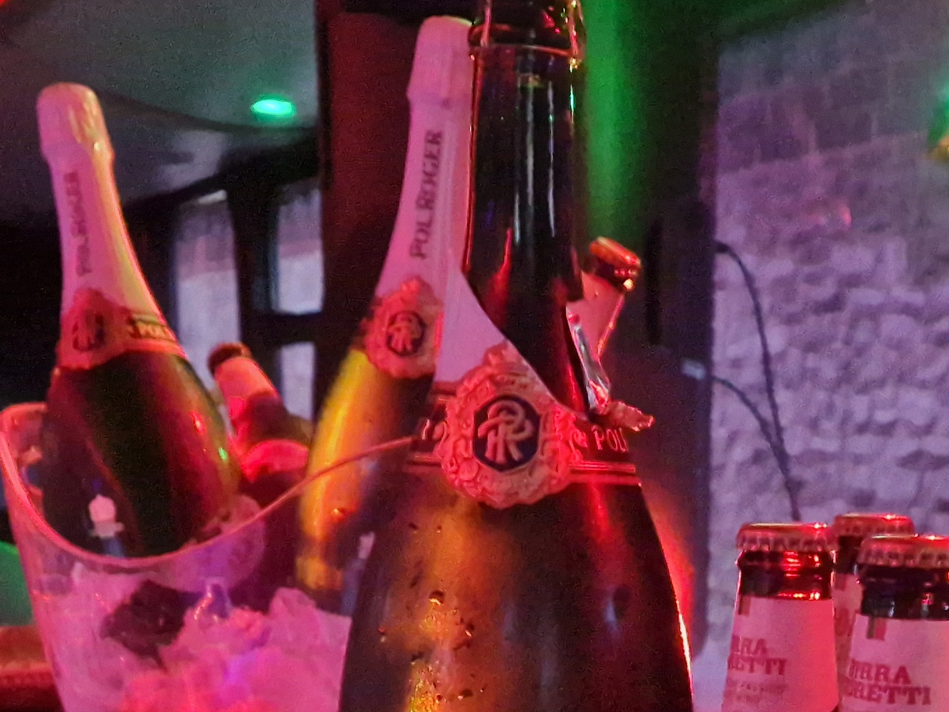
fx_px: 1892
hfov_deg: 27.4
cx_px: 795
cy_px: 742
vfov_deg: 20.5
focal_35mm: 69
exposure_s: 1/25
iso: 1250
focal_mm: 5.4
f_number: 1.8
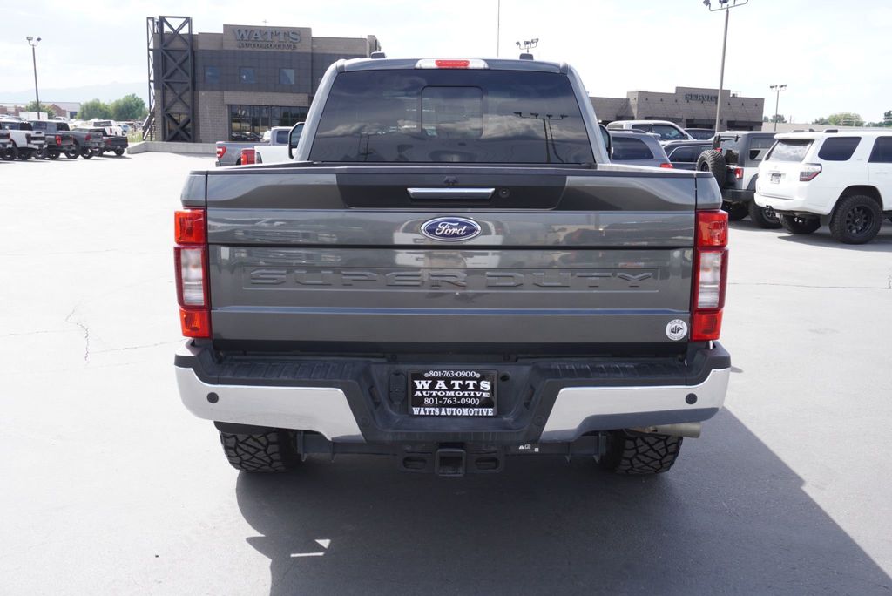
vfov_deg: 40.0
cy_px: 298
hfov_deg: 57.2
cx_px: 446
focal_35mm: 33
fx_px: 818
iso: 100
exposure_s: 1/160
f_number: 6.3
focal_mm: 22
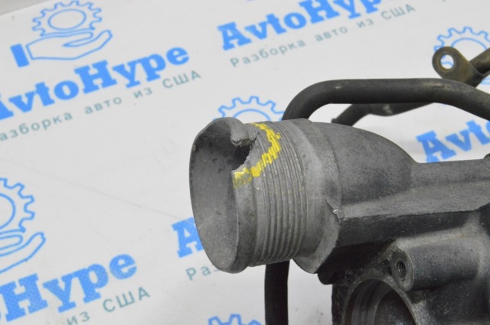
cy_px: 162
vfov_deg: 21.5
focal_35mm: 63
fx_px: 856
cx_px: 245
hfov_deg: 31.9
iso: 6400
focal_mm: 42
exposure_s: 1/20
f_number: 20
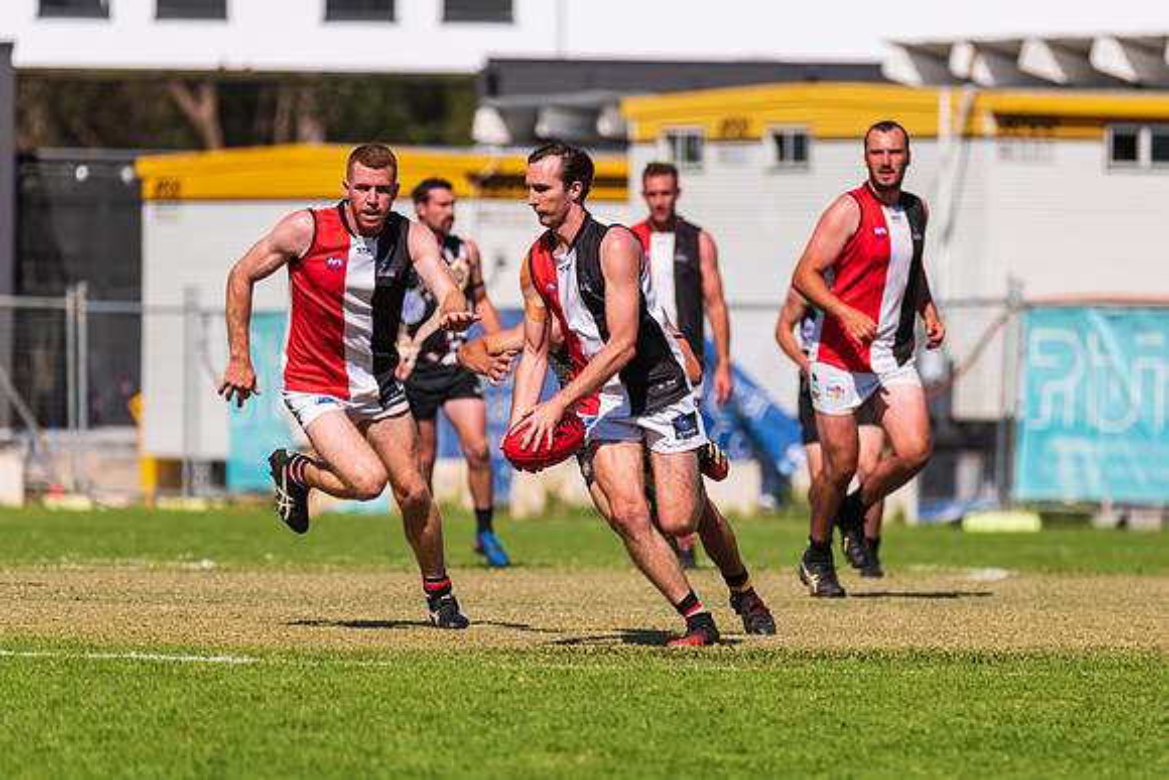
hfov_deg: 4.2
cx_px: 723
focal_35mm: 495
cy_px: 394
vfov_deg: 2.8
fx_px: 16074
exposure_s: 1/5000
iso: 800
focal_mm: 400
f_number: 6.3
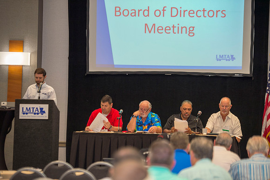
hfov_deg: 16.8
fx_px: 914
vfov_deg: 11.2
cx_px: 135
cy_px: 90
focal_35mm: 122
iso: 1250
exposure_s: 1/320
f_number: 2.8
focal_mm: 122
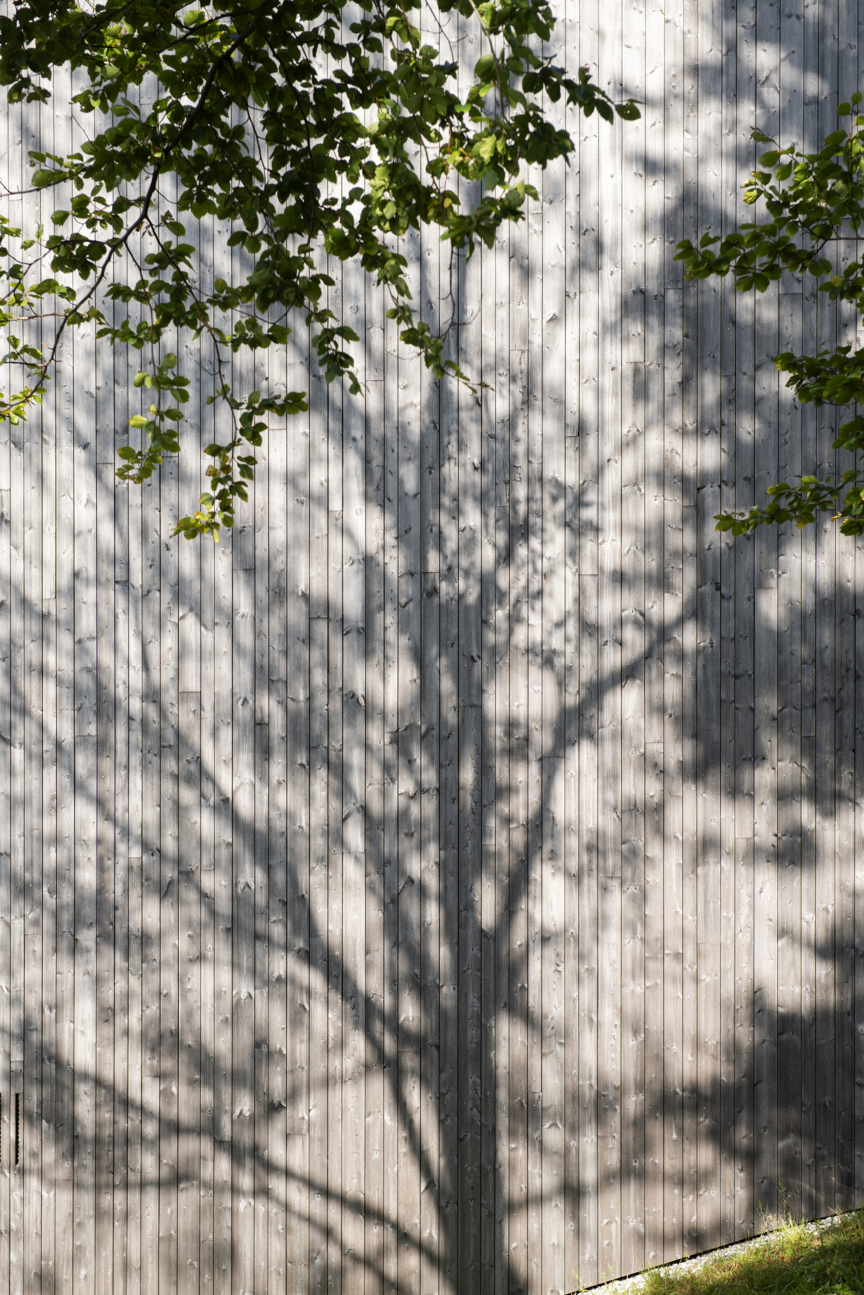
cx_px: 432
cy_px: 648
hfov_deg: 19.5
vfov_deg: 28.8
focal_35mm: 70
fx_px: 2520
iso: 64
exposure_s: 1/80
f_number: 5.6
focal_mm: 70
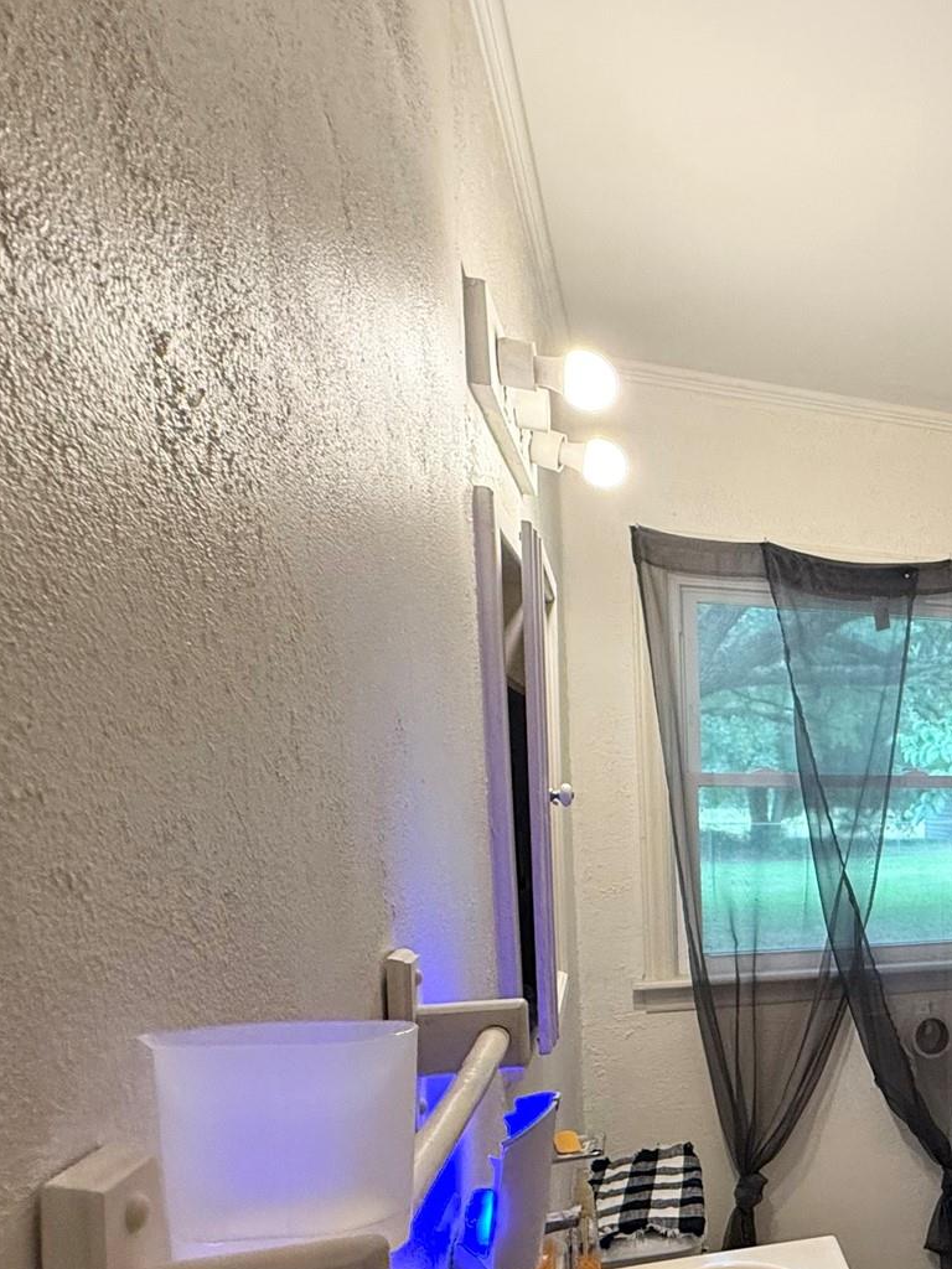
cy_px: 881
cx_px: 1098
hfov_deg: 38.8
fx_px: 1027
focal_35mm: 28
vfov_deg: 61.3
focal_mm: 2.22
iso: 250
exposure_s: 1/120
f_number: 2.2
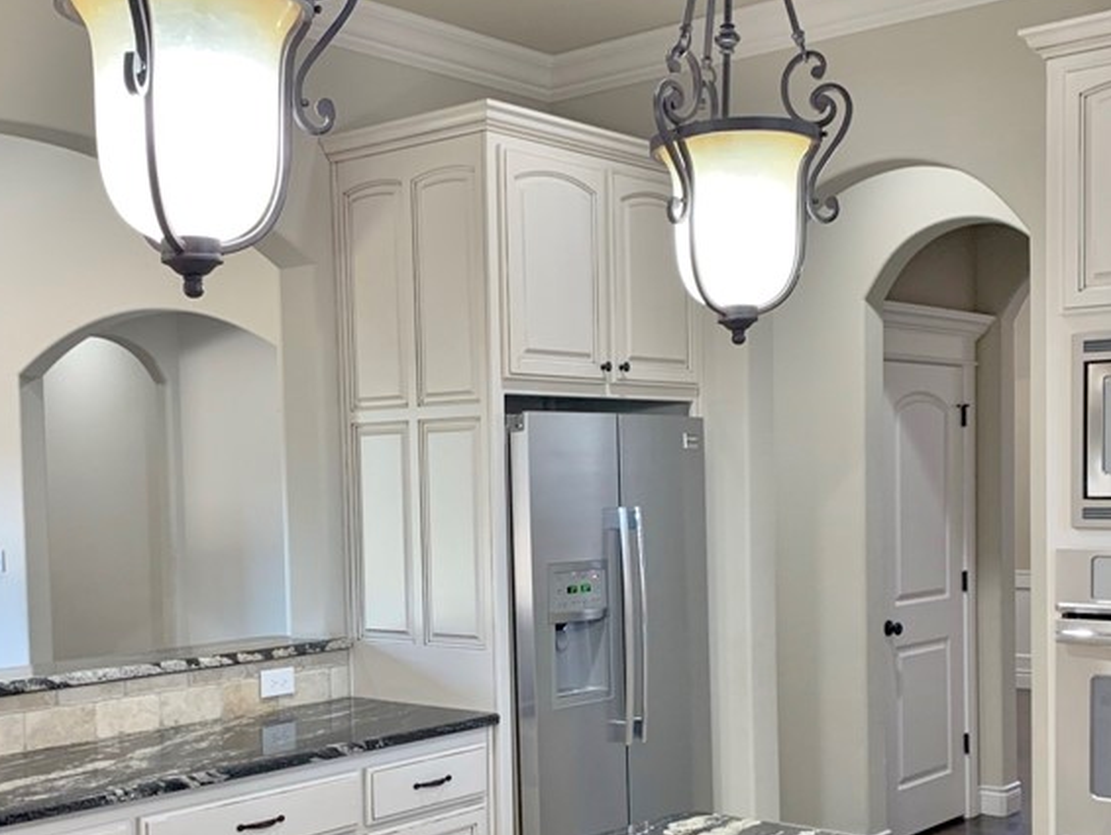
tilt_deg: -2.5
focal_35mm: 47
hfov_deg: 40.4
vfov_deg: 30.6
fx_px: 1509
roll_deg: +0.9
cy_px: 570
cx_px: 569
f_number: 1.8
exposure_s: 1/60
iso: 160
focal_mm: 4.25
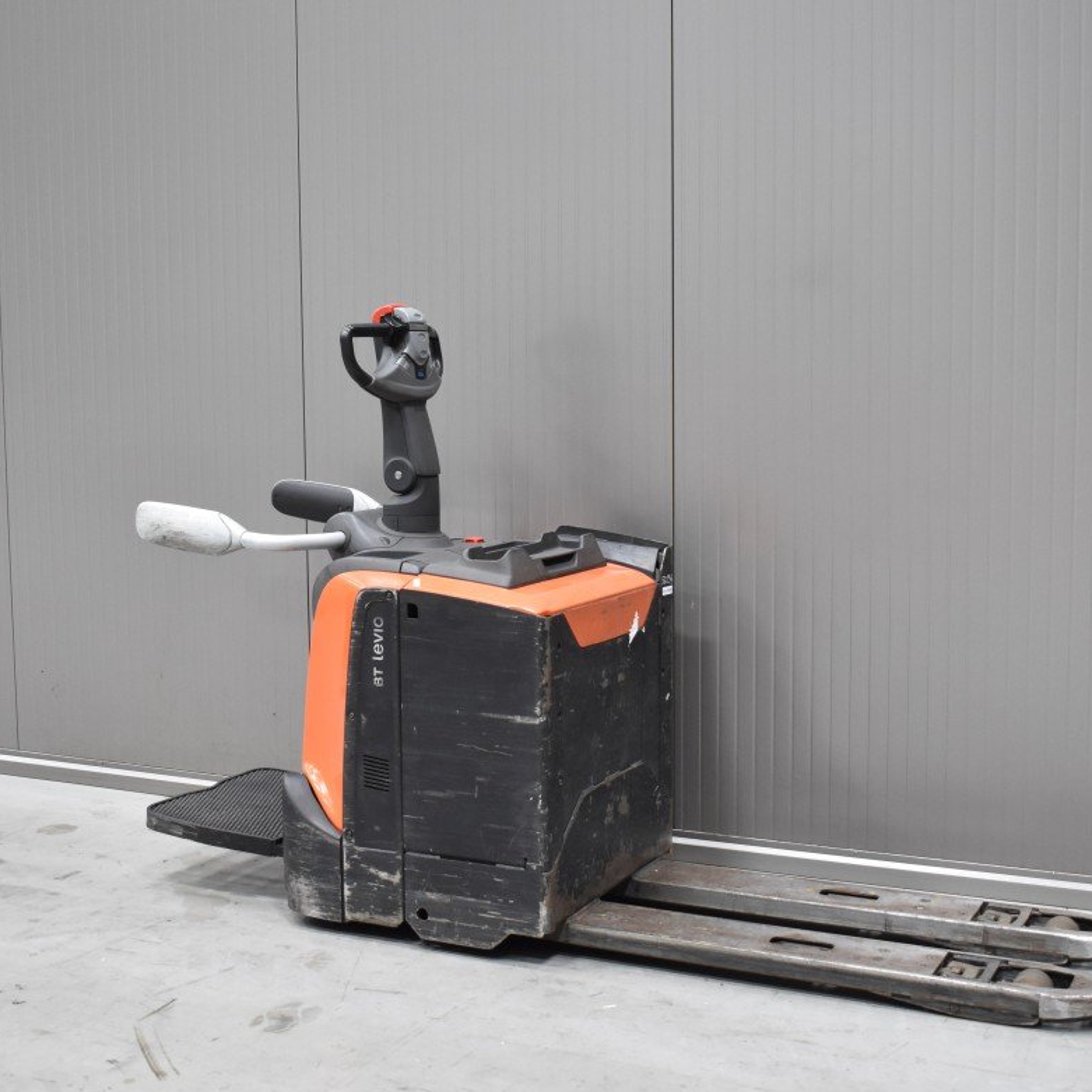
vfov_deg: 36.1
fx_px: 1677
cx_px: 579
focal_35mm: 47
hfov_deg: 36.0
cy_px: 556
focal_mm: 24
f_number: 5
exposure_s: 1/40
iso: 1250
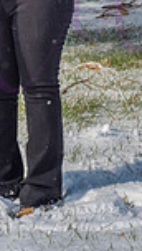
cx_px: -53
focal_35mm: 266
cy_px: -96
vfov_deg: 8.0
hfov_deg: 4.6
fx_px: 1773
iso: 640
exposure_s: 1/1600
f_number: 13
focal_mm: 86
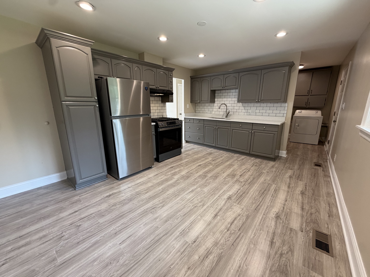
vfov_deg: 85.7
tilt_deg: -13.1
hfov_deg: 102.1
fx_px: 150
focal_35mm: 14
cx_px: 185
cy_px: 138
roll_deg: +0.9
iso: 200
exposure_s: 1/120
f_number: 2.2
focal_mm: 2.22
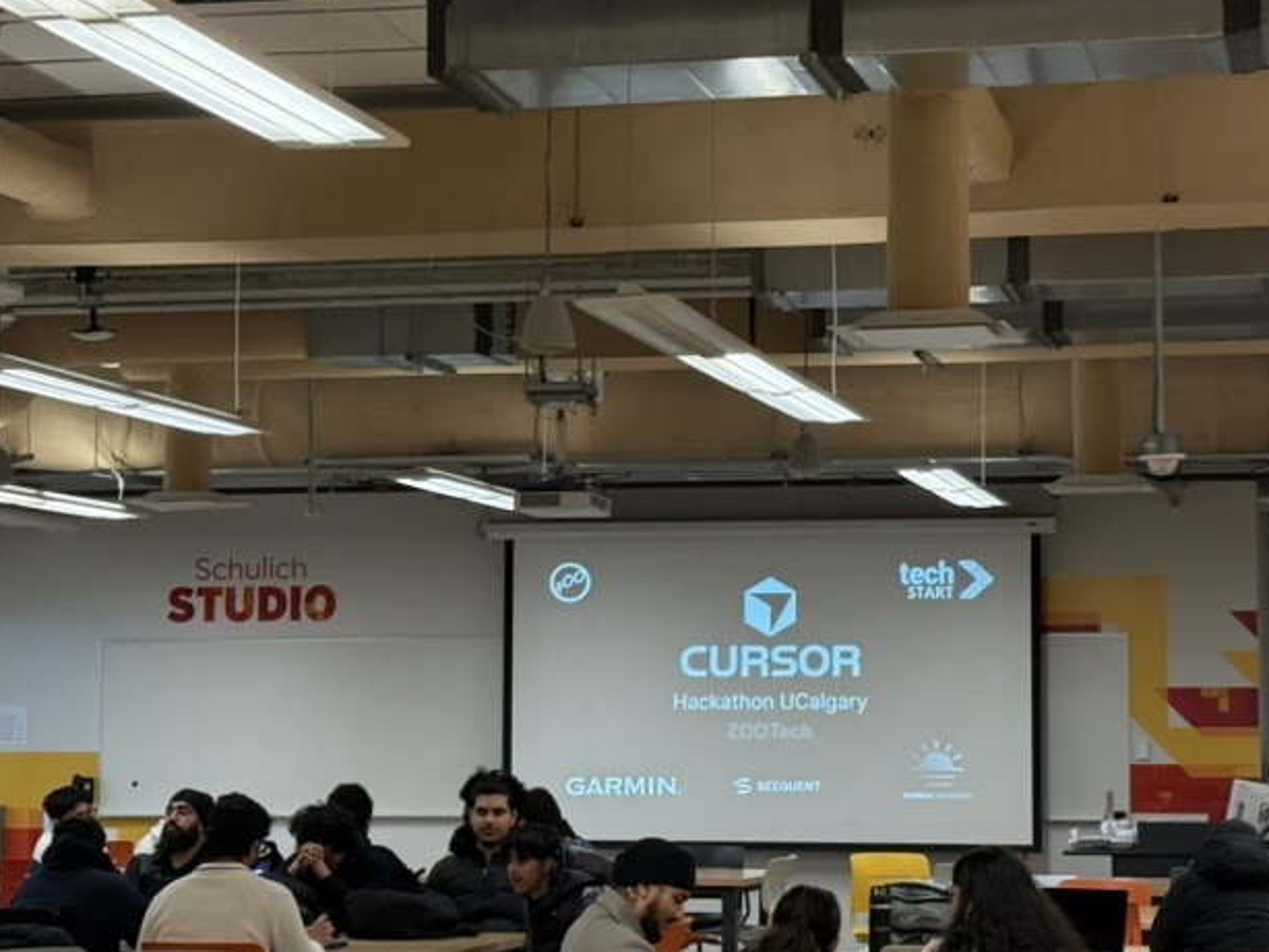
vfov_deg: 18.4
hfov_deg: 24.3
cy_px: 483
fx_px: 2934
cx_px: 787
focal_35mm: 80
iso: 200
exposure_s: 1/60
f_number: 1.78
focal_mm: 6.76
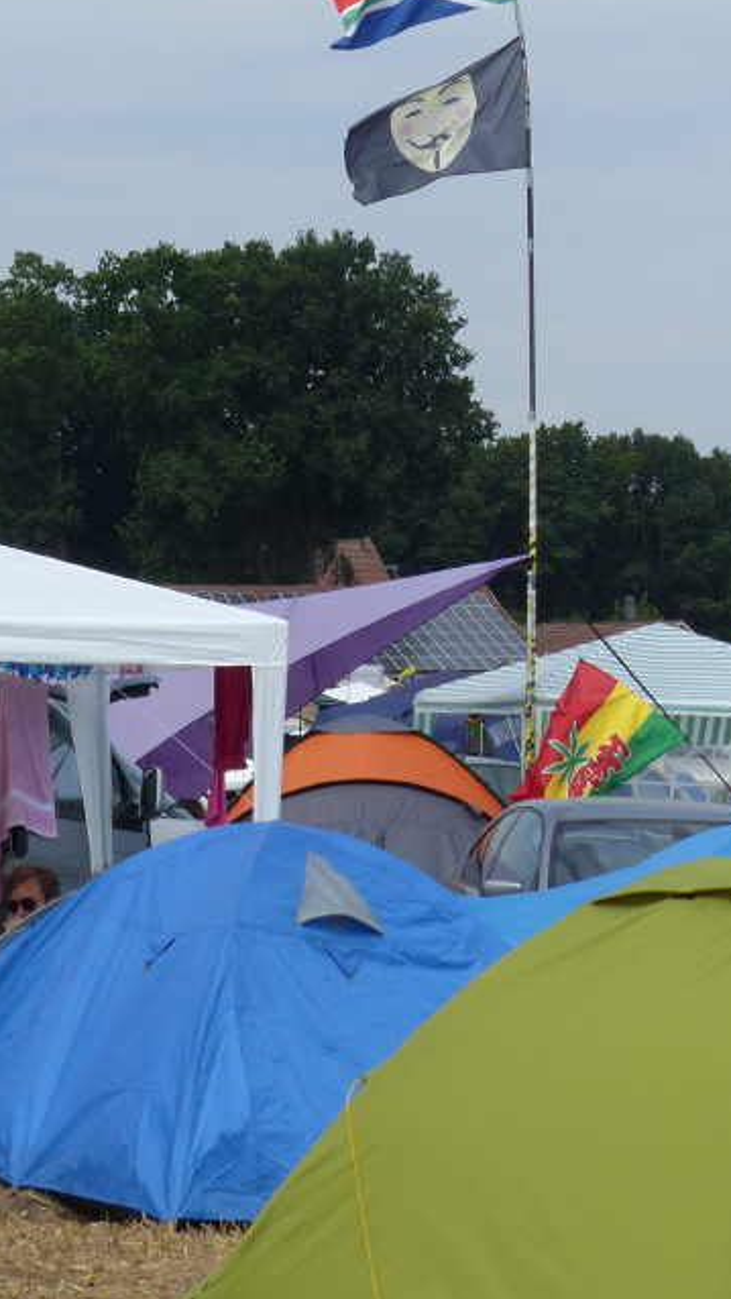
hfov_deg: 9.8
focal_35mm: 123
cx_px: 59
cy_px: 371
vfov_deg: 17.4
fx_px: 4237
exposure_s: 1/1300
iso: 100
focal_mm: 13
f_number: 4
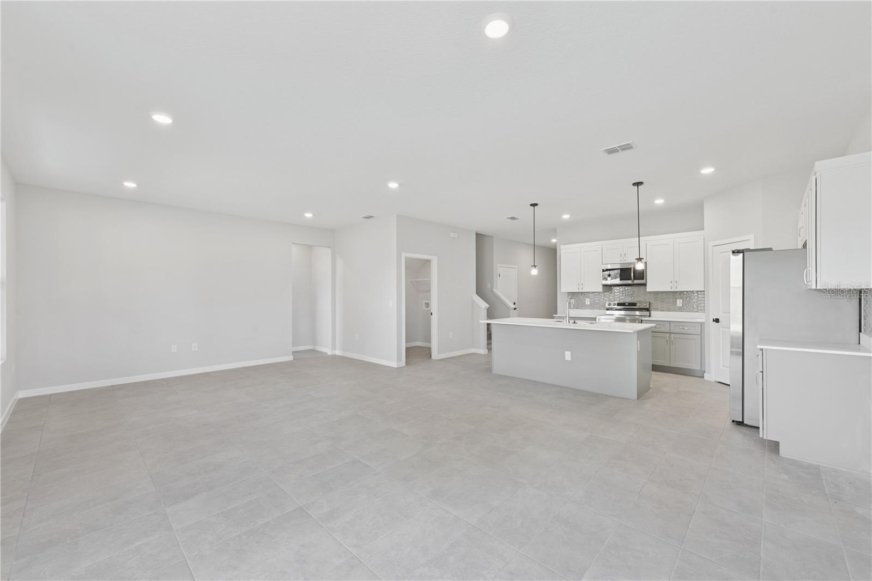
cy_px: 290
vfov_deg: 81.2
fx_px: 339
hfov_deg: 104.3
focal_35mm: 14
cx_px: 436
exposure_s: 1/8
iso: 100
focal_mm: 14
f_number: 9
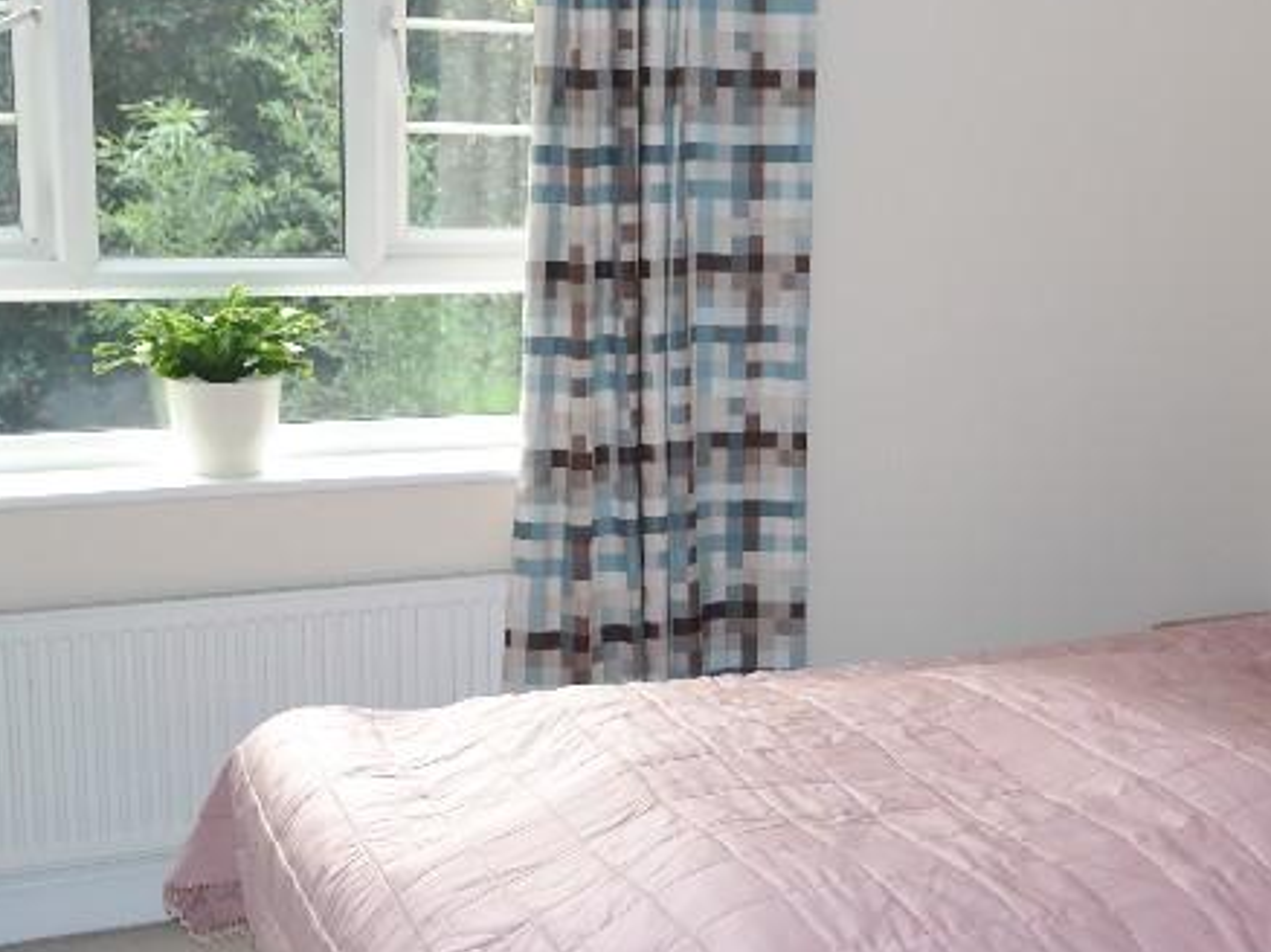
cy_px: 486
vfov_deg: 27.0
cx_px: 998
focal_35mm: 54
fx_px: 1982
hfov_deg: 34.6
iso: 200
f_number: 2.4
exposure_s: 1/60
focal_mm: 16
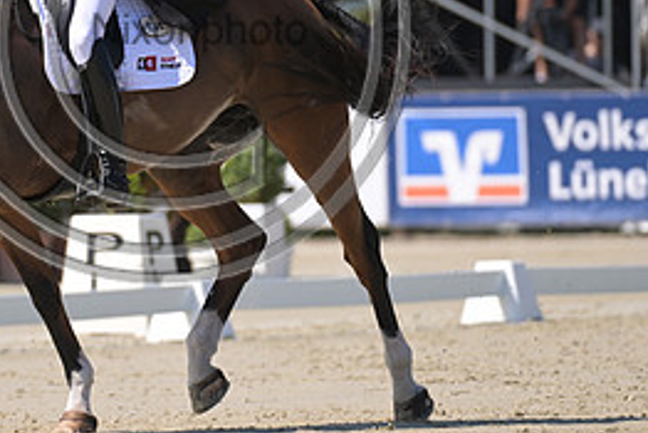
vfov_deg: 1.8
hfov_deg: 2.7
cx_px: 129
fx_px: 13975
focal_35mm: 776
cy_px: -4
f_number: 5
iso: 220
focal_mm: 350
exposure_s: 1/1250
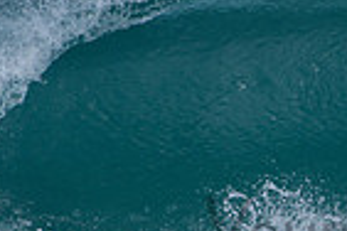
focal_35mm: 2057
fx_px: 19826
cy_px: 213
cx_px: 460
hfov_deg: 1.0
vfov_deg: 0.7
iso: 250
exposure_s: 1/2500
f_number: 6.3
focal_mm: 500
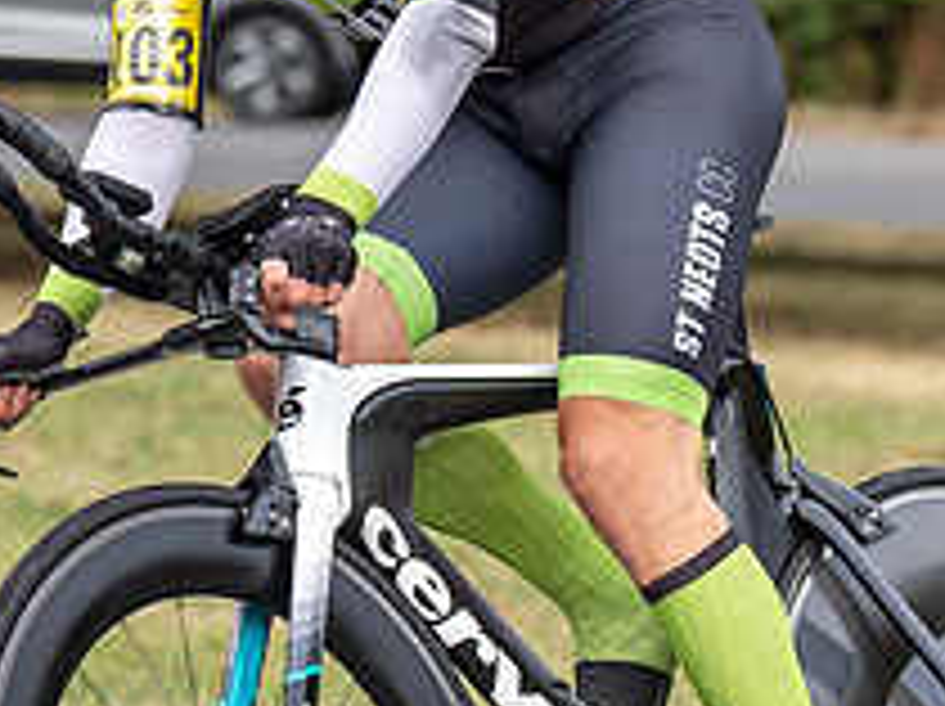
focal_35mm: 417
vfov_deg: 3.6
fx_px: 11371
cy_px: -118
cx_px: 61
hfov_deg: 4.8
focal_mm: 106
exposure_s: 1/1000
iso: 400
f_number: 4
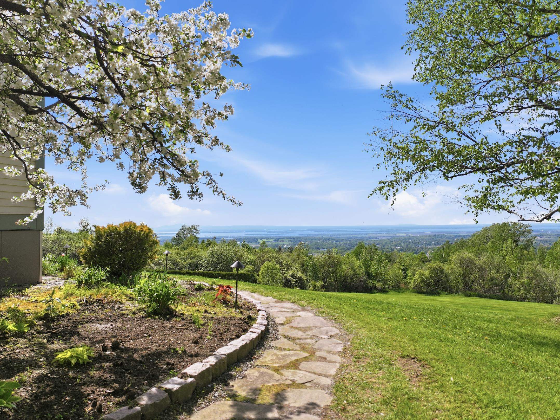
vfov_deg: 56.8
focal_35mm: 24
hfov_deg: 71.6
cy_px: 210
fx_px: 388
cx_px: 280
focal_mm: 12.3
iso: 150
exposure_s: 1/3200
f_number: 2.8
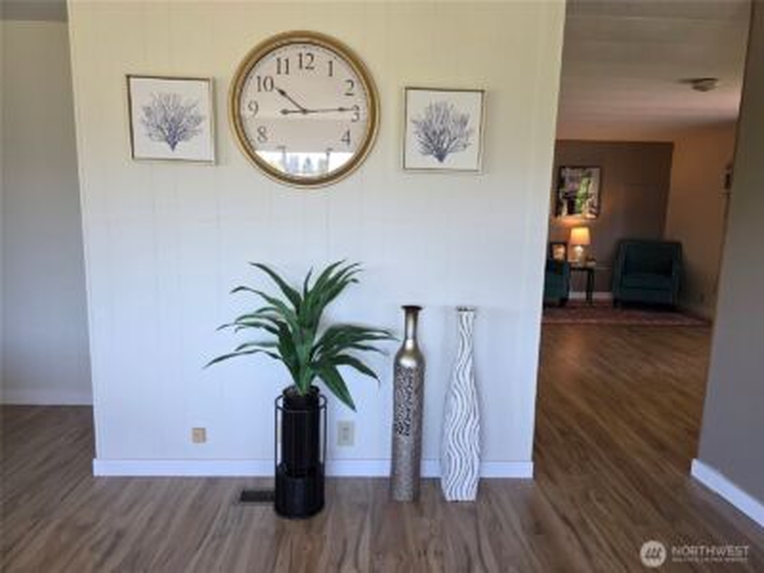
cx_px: 382
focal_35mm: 23
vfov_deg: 58.9
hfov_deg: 73.9
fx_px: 508
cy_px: 286
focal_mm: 6.3
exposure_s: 1/180
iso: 200
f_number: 1.7
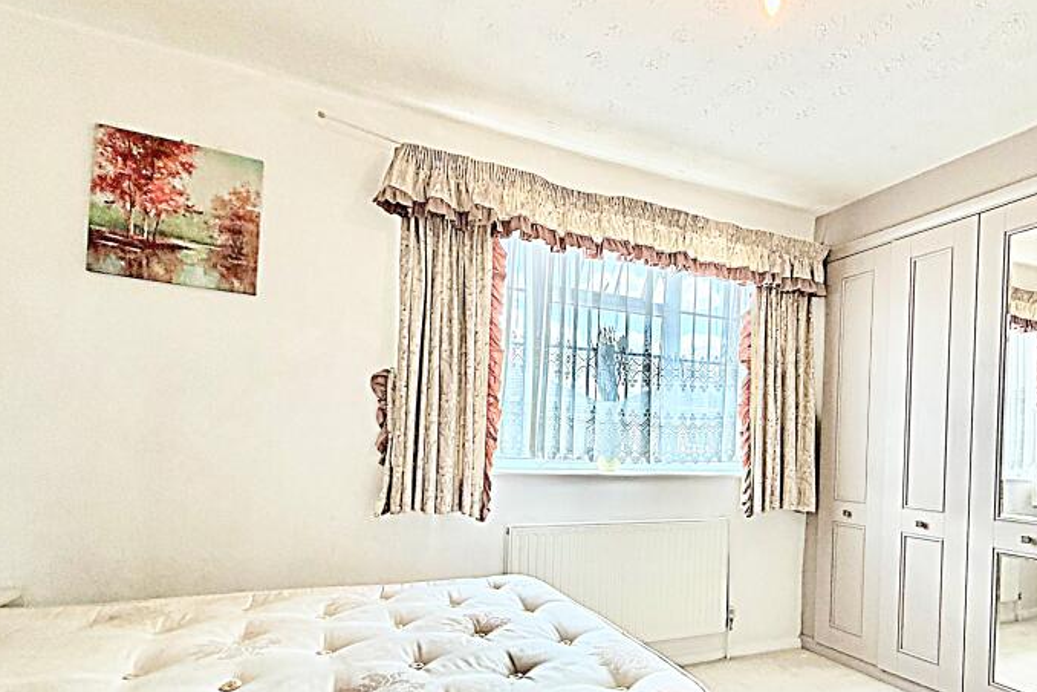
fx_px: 634
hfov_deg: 77.7
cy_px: 450
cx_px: 621
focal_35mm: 22
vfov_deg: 56.2
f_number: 2.2
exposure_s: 1/121
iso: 200
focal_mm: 2.22
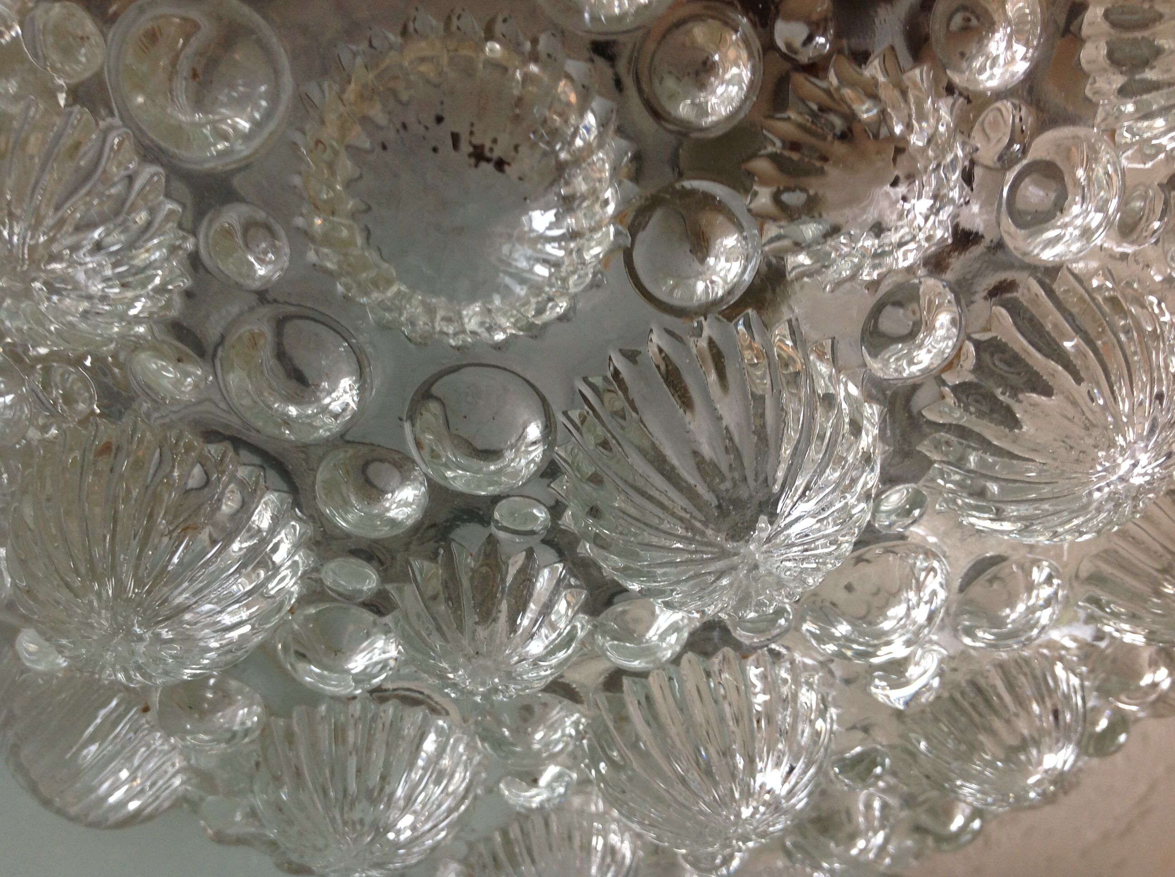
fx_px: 1186
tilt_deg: -17.3
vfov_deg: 40.6
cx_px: 588
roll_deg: -42.5
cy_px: 438
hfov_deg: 52.7
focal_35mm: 35
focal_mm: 4.28
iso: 64
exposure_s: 1/15
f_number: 2.4
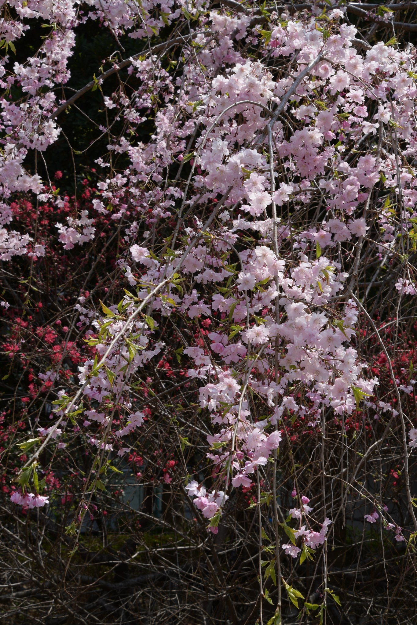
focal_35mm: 78
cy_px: 312
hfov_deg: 17.5
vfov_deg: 26.0
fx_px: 1355
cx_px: 208
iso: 100
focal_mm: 52
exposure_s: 1/60
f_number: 16
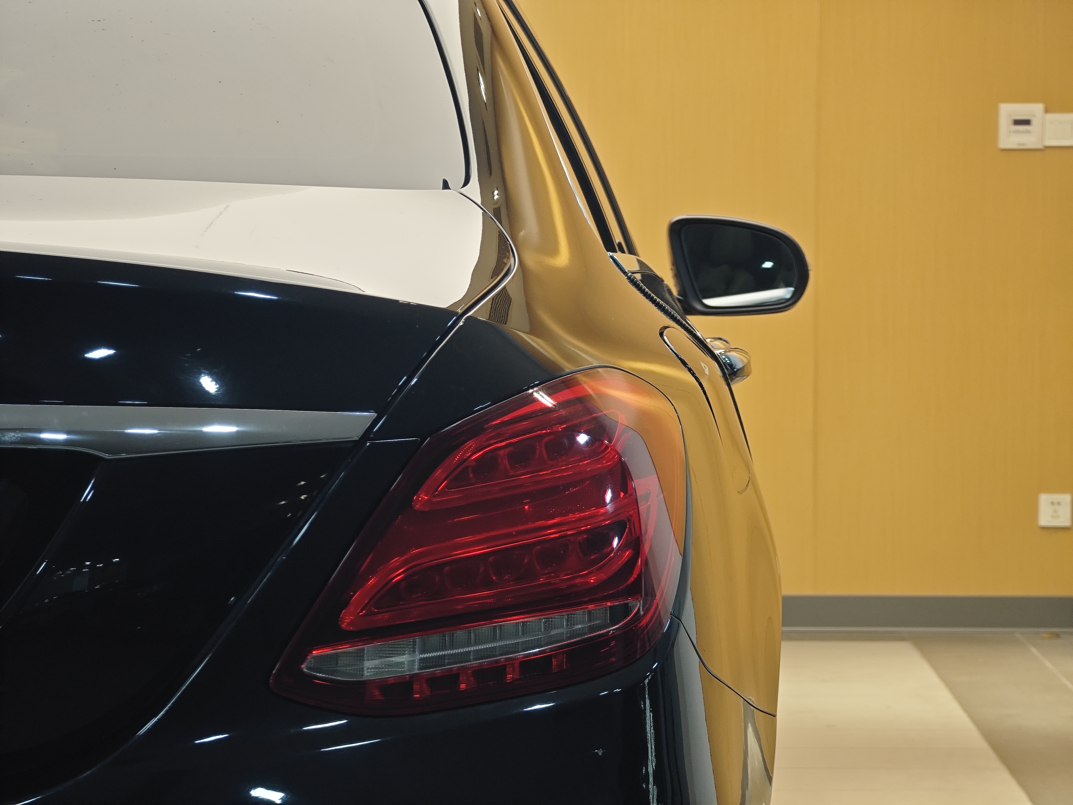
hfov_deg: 16.4
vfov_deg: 12.3
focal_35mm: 120
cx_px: 536
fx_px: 3720
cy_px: 402
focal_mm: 19.4
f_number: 3
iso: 500
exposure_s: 1/100
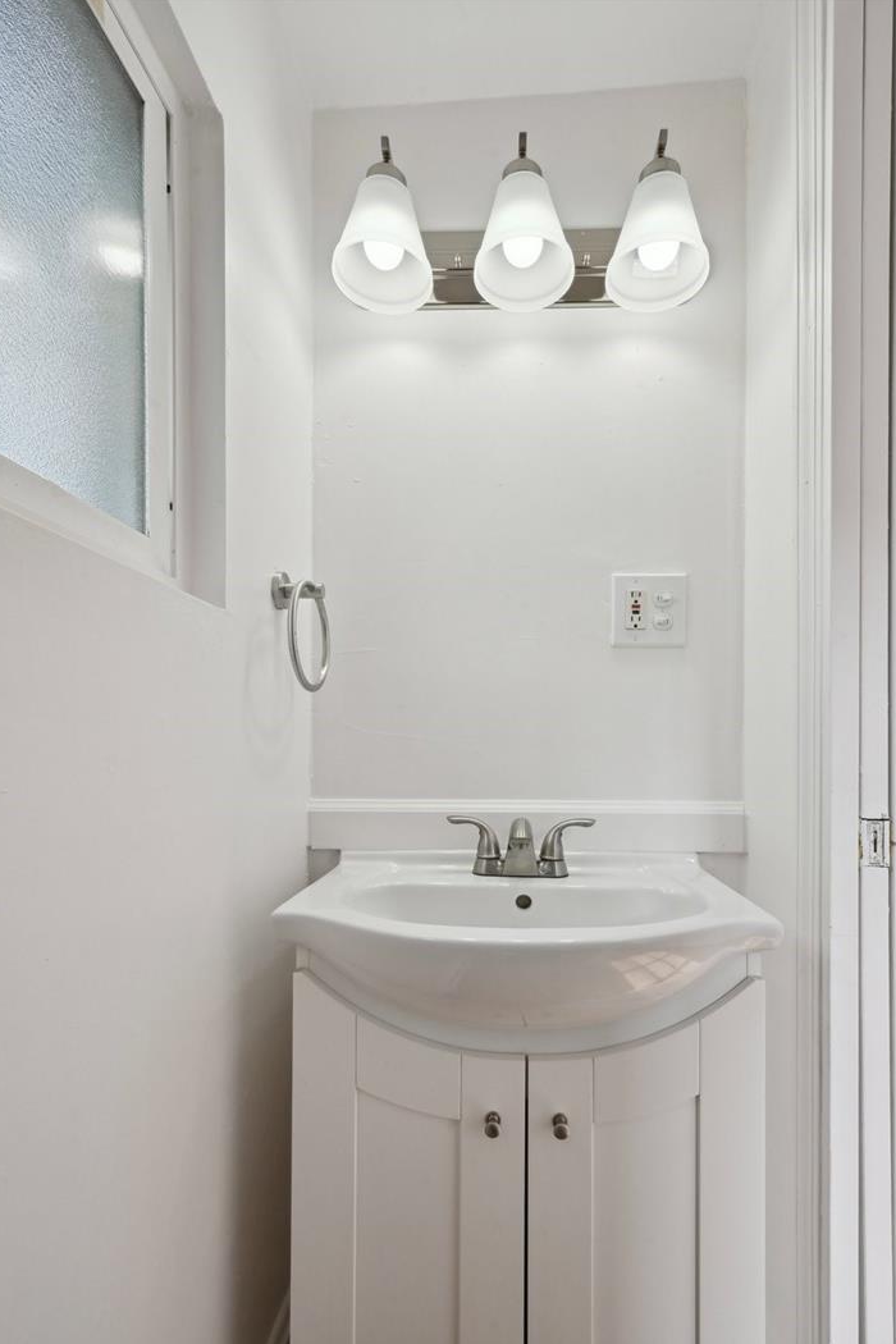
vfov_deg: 96.1
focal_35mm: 16
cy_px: 764
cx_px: 499
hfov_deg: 73.5
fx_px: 597
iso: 400
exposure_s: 1/125
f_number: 11
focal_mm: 14
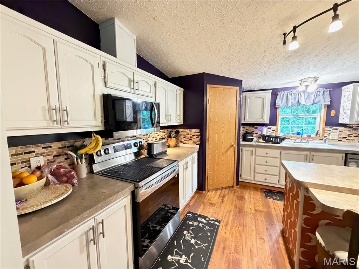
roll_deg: +0.8
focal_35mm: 14
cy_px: 134
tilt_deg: -6.5
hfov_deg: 102.1
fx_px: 145
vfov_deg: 85.7
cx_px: 180
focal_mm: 2.22
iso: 1000
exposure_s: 1/40
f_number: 2.2
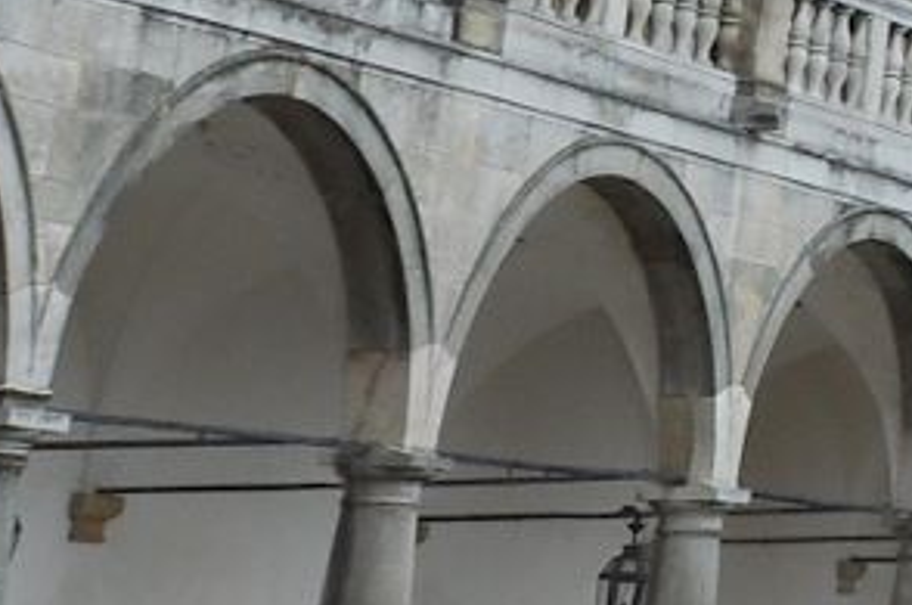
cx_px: 2733
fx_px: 4957
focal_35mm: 196
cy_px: -681
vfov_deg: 6.7
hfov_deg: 8.7
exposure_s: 1/320
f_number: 9
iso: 320
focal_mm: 20
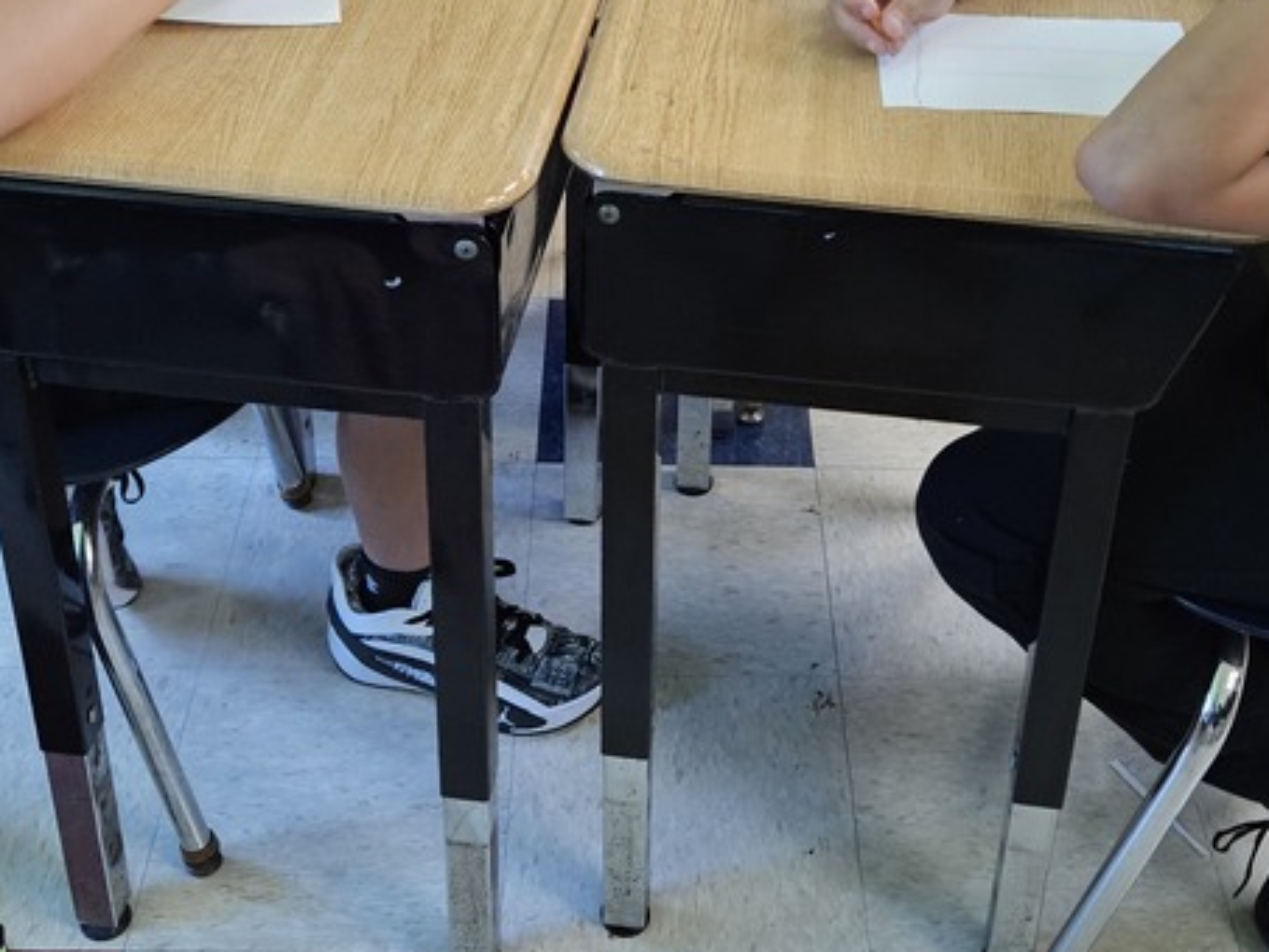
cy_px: 188
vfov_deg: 27.5
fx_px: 1907
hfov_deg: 36.8
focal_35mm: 52
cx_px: 650
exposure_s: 1/120
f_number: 1.8
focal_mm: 5.4
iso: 640
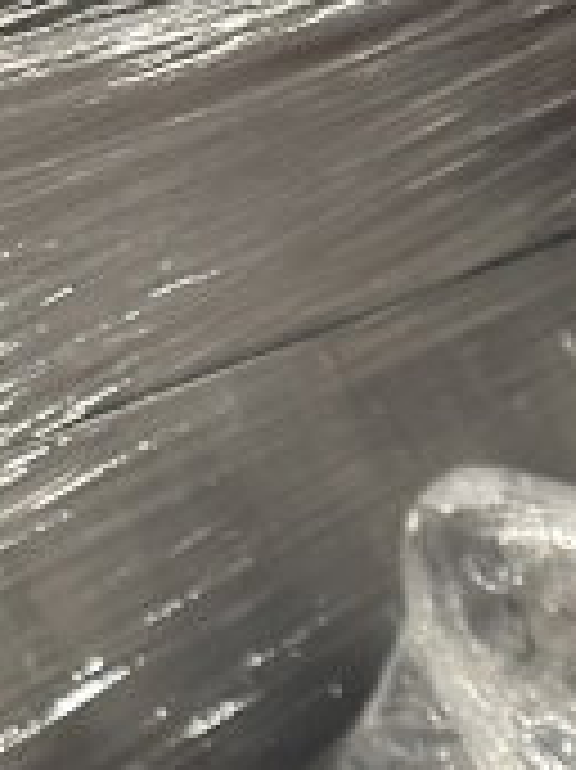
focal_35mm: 114
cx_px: 1224
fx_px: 2532
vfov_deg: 13.7
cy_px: 1704
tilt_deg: -48.8
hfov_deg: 11.4
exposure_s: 1/71
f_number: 1.78
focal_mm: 6.86
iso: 250
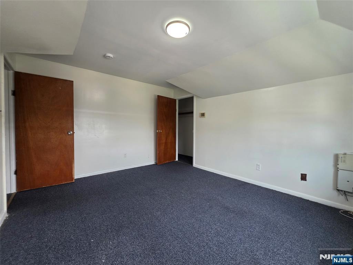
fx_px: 133
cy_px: 132
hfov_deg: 106.2
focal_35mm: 13
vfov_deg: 89.9
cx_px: 176
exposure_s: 1/120
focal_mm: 2.2
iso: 200
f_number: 1.9
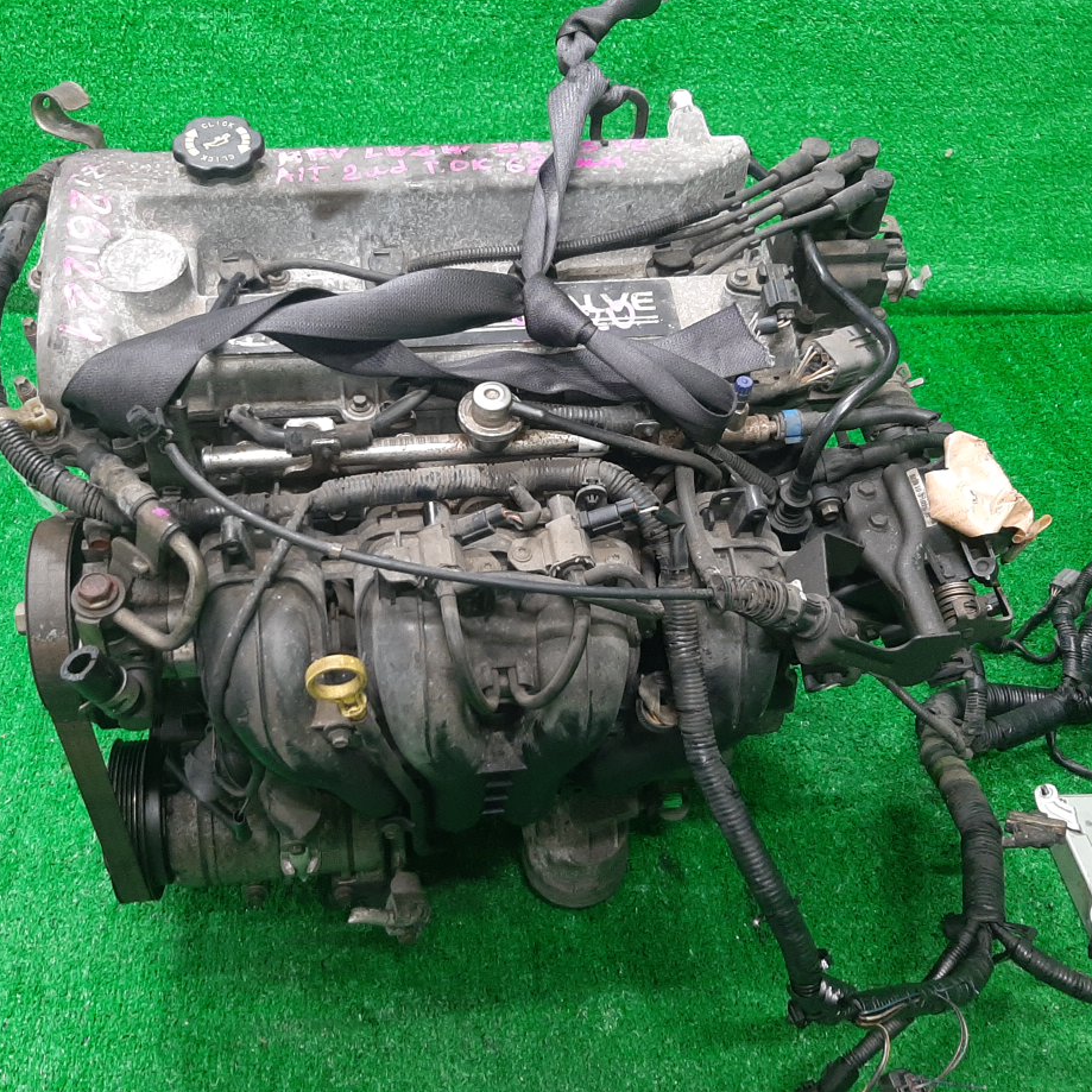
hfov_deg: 46.0
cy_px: 538
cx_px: 493
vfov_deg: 46.0
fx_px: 1285
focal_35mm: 36
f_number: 1.7
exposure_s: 1/33
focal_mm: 3.93
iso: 169
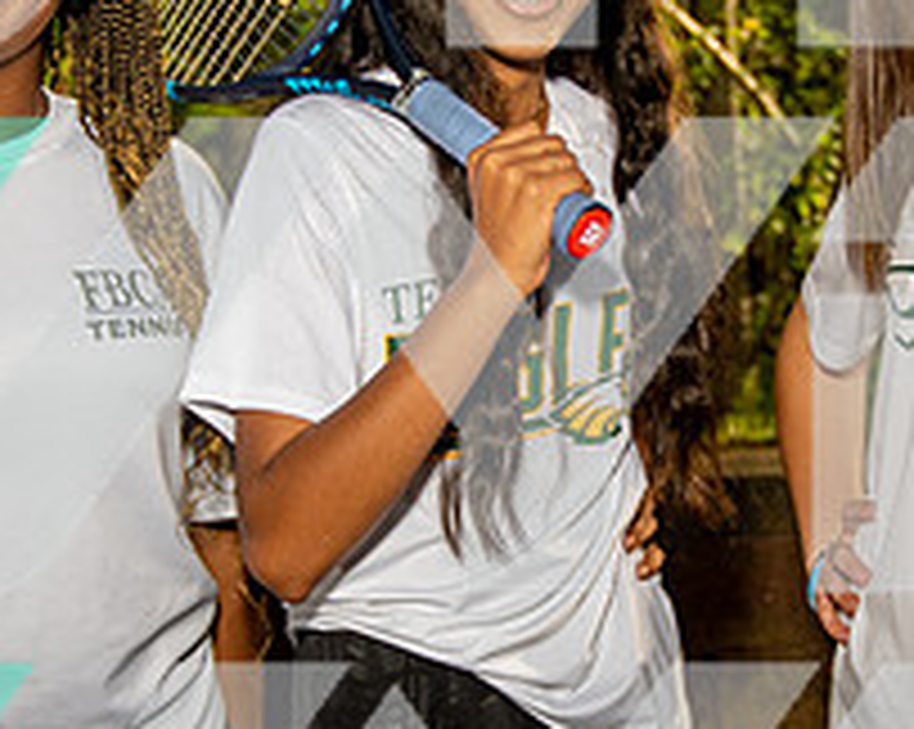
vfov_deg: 14.4
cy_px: 450
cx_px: 643
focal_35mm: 107
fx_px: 2892
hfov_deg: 17.9
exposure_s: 1/250
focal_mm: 34
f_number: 2.8
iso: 125
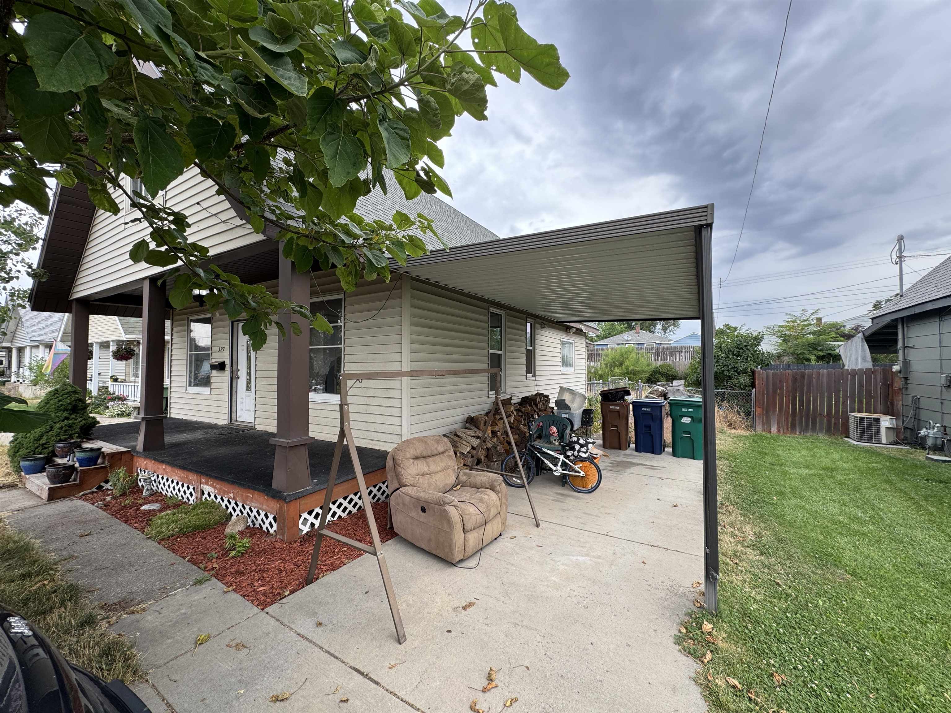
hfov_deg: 102.1
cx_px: 476
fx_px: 385
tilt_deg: +1.5
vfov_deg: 85.7
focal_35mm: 14
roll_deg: -0.3
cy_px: 356
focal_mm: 2.22
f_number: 2.2
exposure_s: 1/188
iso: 40
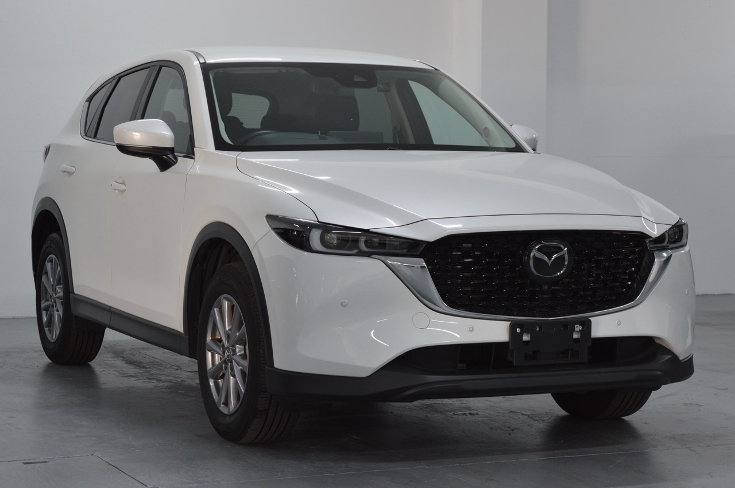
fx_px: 1683
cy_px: 244
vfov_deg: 16.5
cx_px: 368
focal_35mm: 82
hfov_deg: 24.6
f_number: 5.6
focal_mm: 55
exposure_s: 1/25
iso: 400
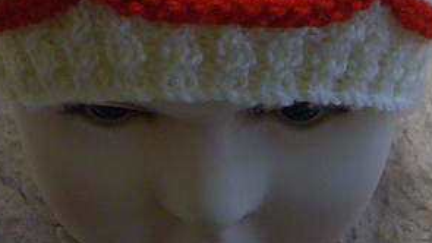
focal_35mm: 85
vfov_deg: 13.2
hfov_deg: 25.0
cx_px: 188
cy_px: -149
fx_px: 974
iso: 200
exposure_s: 1/46.1
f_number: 2.8
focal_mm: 6
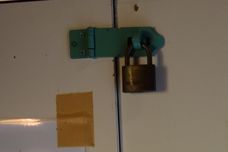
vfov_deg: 11.4
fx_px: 703
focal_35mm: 111
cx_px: 212
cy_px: 278
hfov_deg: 18.1
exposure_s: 1/40
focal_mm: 10.4
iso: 125
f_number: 1.8
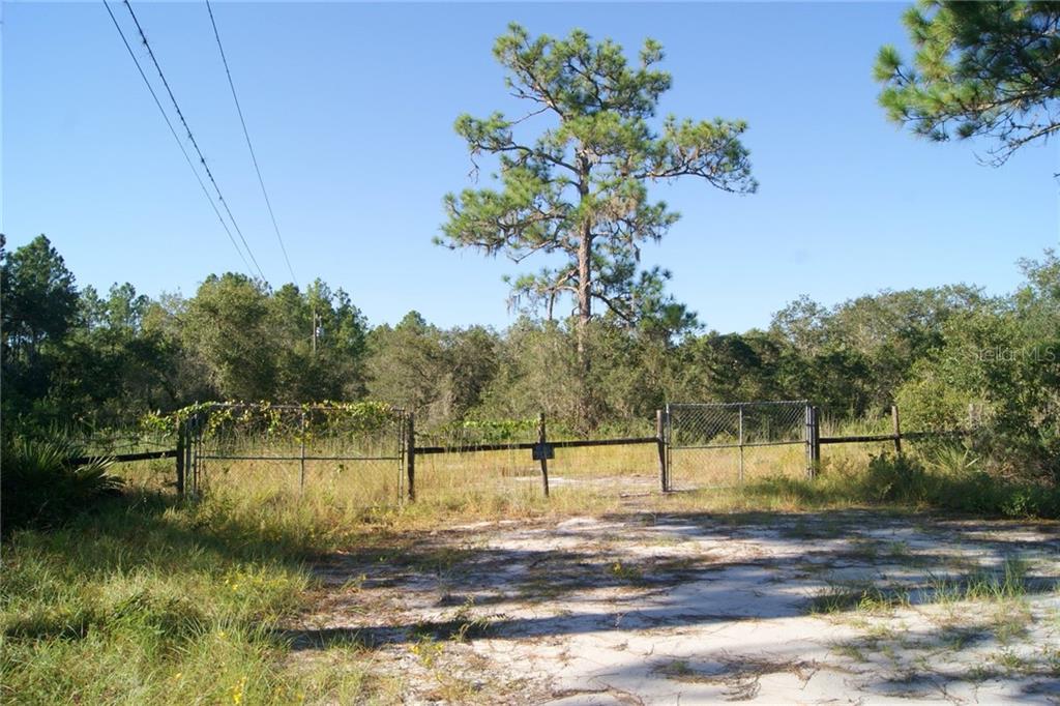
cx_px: 530
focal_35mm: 27
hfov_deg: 67.4
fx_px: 795
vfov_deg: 47.9
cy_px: 353
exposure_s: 1/100
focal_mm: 18
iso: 100
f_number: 10
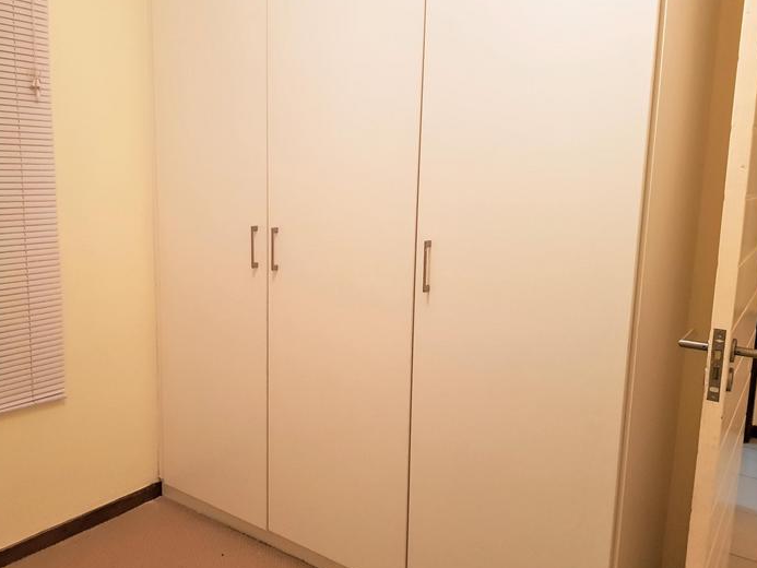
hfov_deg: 59.8
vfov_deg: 46.8
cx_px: 335
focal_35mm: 30
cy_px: 282
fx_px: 656
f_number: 1.7
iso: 250
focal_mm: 4.2
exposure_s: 1/25
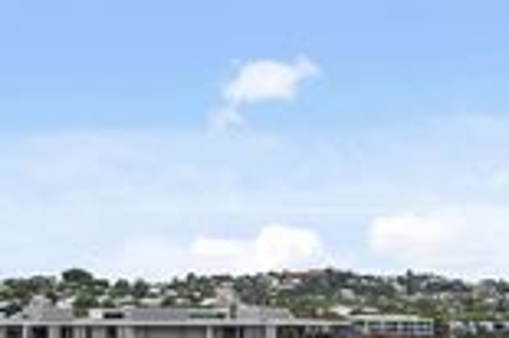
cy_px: 310
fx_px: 1370
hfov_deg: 19.8
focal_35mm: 97
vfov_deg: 13.9
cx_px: -102
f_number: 8
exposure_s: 1/800
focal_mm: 32
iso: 200
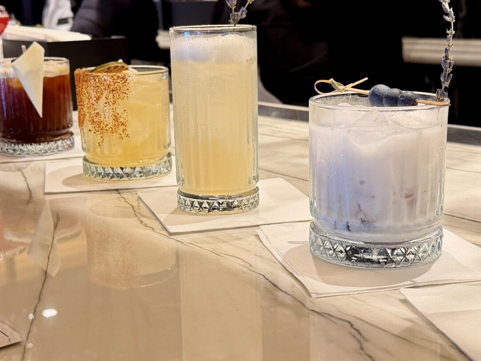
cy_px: 180
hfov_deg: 33.8
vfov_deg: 25.6
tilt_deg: -11.9
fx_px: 792
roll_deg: +1.7
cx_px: 242
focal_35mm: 57
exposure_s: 1/59
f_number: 1.78
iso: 250
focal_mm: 6.76
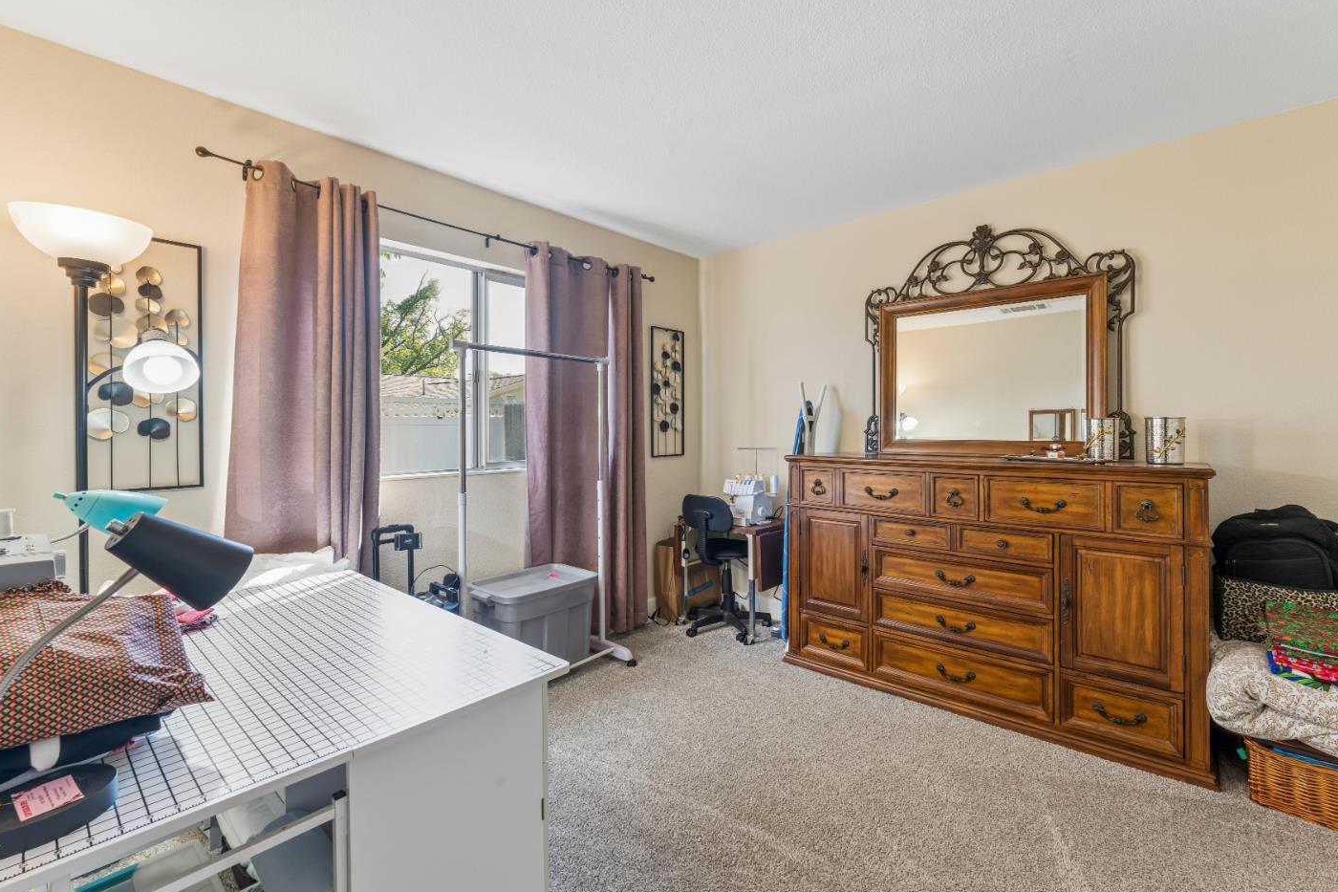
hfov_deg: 98.0
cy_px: 426
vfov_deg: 74.9
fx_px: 581
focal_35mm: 16
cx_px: 699
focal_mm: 14.6
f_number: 13
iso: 100
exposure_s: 1/2.5
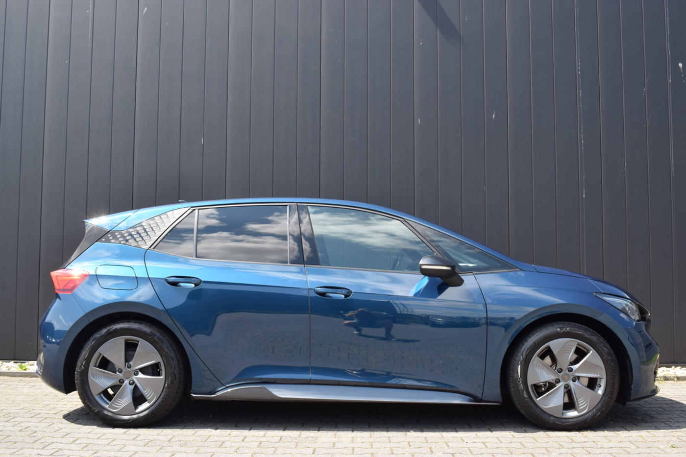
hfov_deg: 51.3
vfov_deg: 35.5
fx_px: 714
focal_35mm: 38
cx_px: 343
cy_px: 228
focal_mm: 25
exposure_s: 1/250
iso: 320
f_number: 8
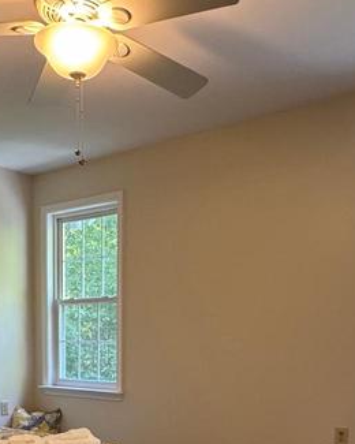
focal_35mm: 43
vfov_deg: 39.6
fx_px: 565
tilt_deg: -6.0
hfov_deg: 34.7
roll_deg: +0.0
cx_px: 134
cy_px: 404
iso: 320
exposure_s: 1/60
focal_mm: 2.22
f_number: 2.2
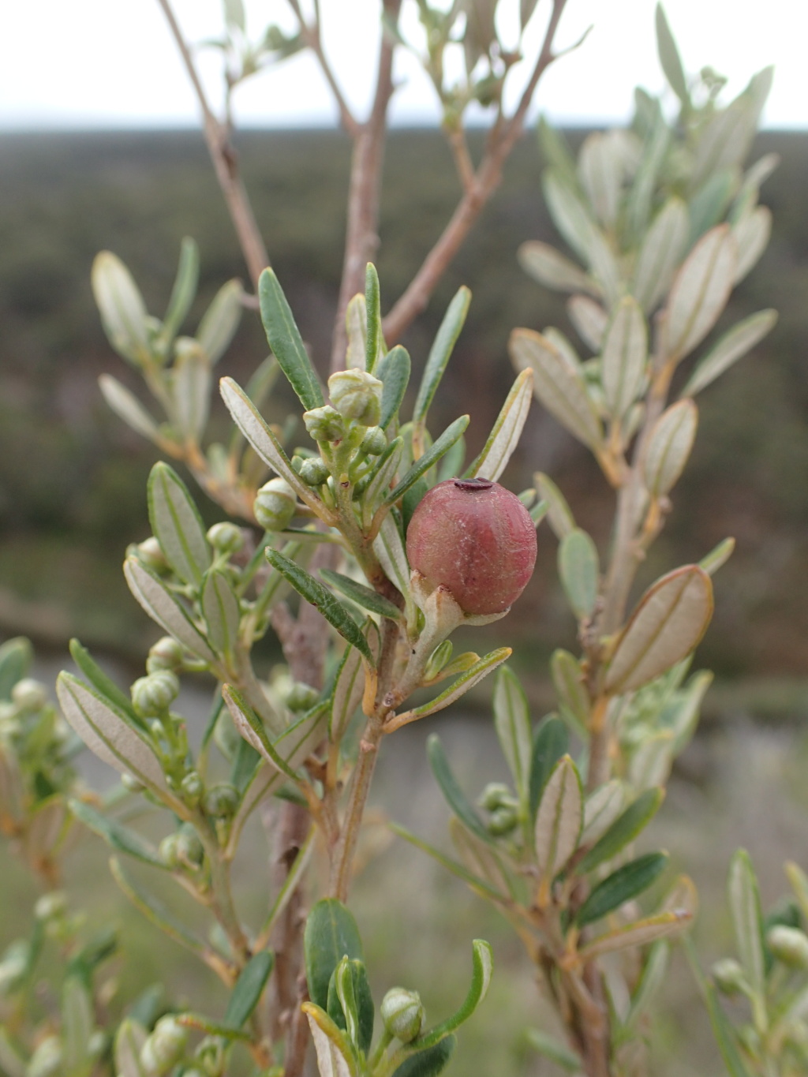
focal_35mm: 30
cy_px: 538
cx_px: 404
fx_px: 934
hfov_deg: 46.8
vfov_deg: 60.0
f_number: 3.2
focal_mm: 5.5
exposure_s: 1/200
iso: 100
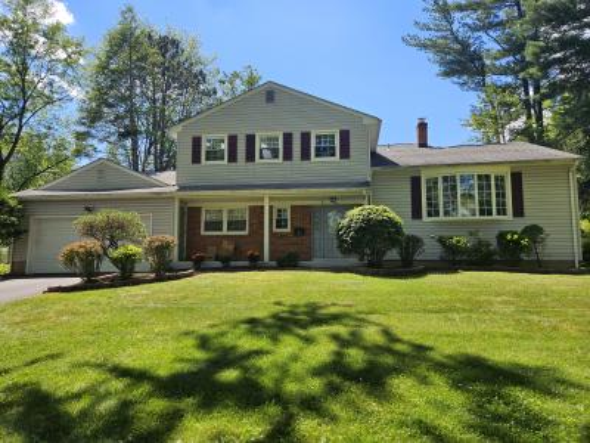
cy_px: 222
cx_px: 295
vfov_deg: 58.9
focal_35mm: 23
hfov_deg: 73.9
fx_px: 392
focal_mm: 5.4
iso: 25
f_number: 1.8
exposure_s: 1/1038
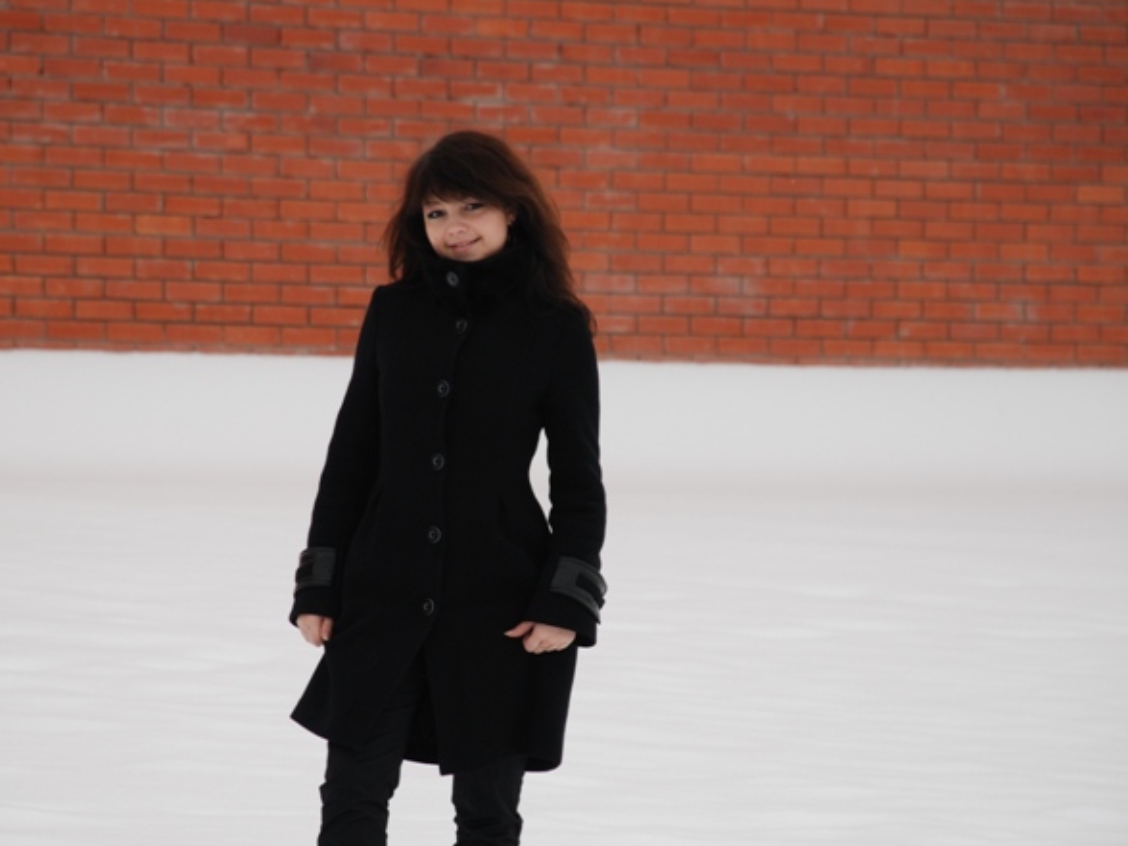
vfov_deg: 6.0
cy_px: 497
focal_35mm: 246
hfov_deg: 8.1
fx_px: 8005
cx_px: 493
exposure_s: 1/160
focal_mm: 125
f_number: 5.6
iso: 200
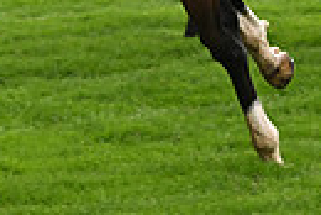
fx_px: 3419
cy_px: -216
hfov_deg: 5.4
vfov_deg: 3.6
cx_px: 27
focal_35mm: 383
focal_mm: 86
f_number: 5.6
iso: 800
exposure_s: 1/1000
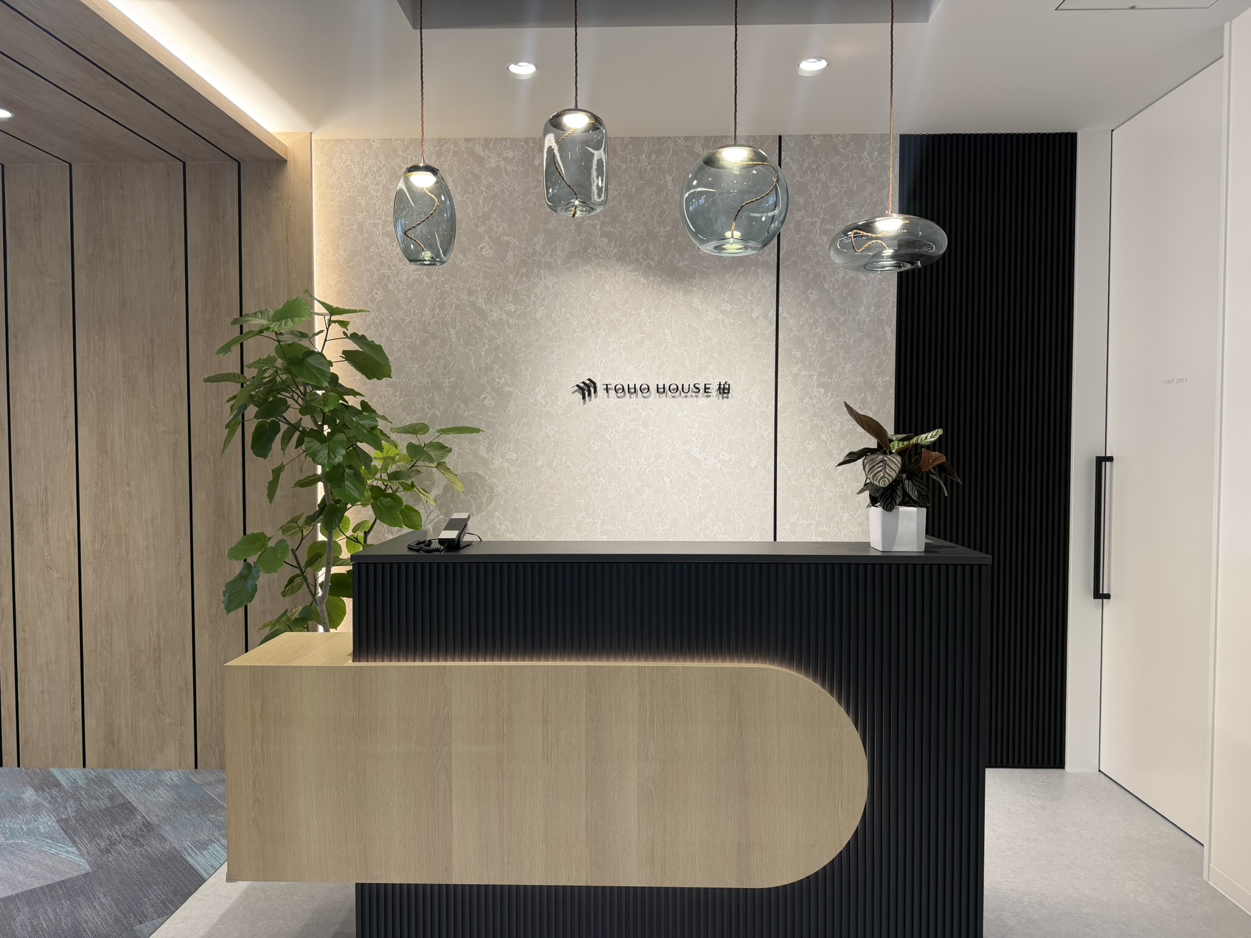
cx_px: 626
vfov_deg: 56.8
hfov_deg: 71.6
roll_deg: +0.3
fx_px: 867
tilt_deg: -2.2
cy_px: 469
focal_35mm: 24
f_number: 1.78
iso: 125
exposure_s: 1/100
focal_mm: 6.76
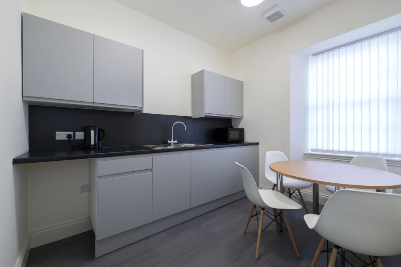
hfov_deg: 104.2
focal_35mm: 14
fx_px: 156
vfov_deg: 81.2
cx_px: 200
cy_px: 134
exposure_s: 1/20
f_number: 7.1
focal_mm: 14
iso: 320
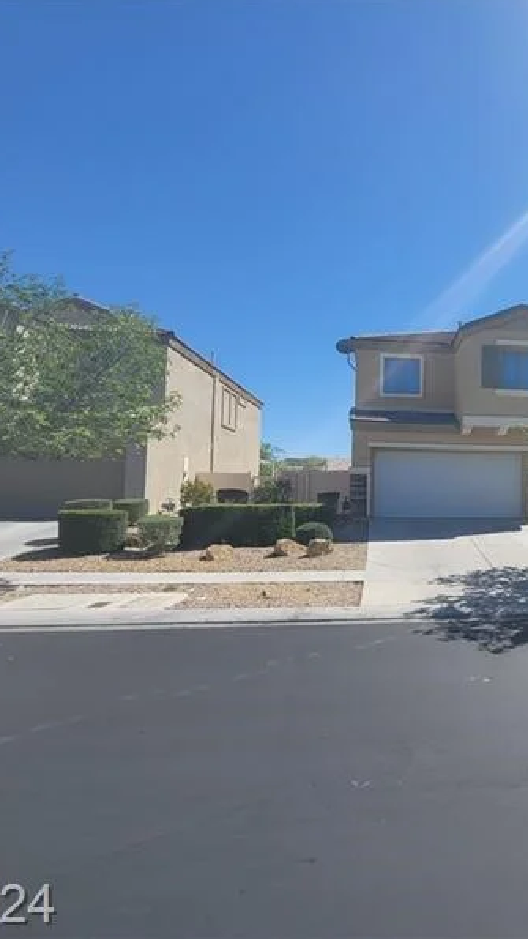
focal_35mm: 19
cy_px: 468
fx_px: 473
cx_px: 448
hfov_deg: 53.1
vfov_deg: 89.6
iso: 64
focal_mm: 2.2
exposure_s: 1/2216
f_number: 2.2
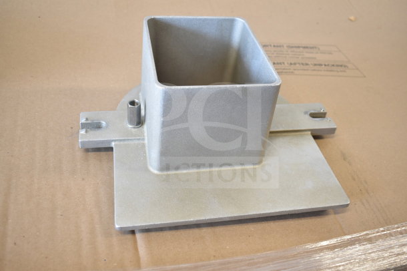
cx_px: 204
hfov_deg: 55.1
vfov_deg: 38.4
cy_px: 136
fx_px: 390
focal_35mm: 34
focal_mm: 23
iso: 800
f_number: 3.8
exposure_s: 1/40
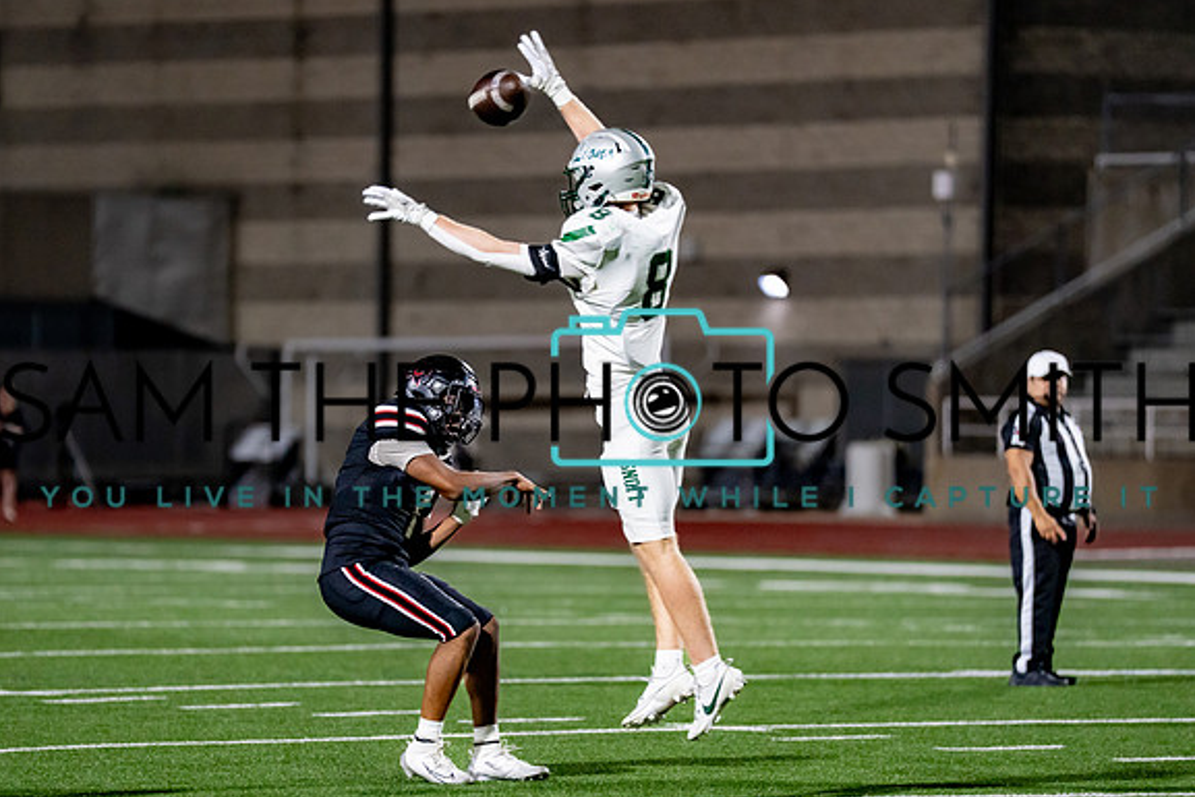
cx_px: 495
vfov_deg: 5.3
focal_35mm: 258
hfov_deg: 8.0
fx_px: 8566
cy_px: 481
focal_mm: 200
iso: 3200
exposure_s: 1/1250
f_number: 2.8
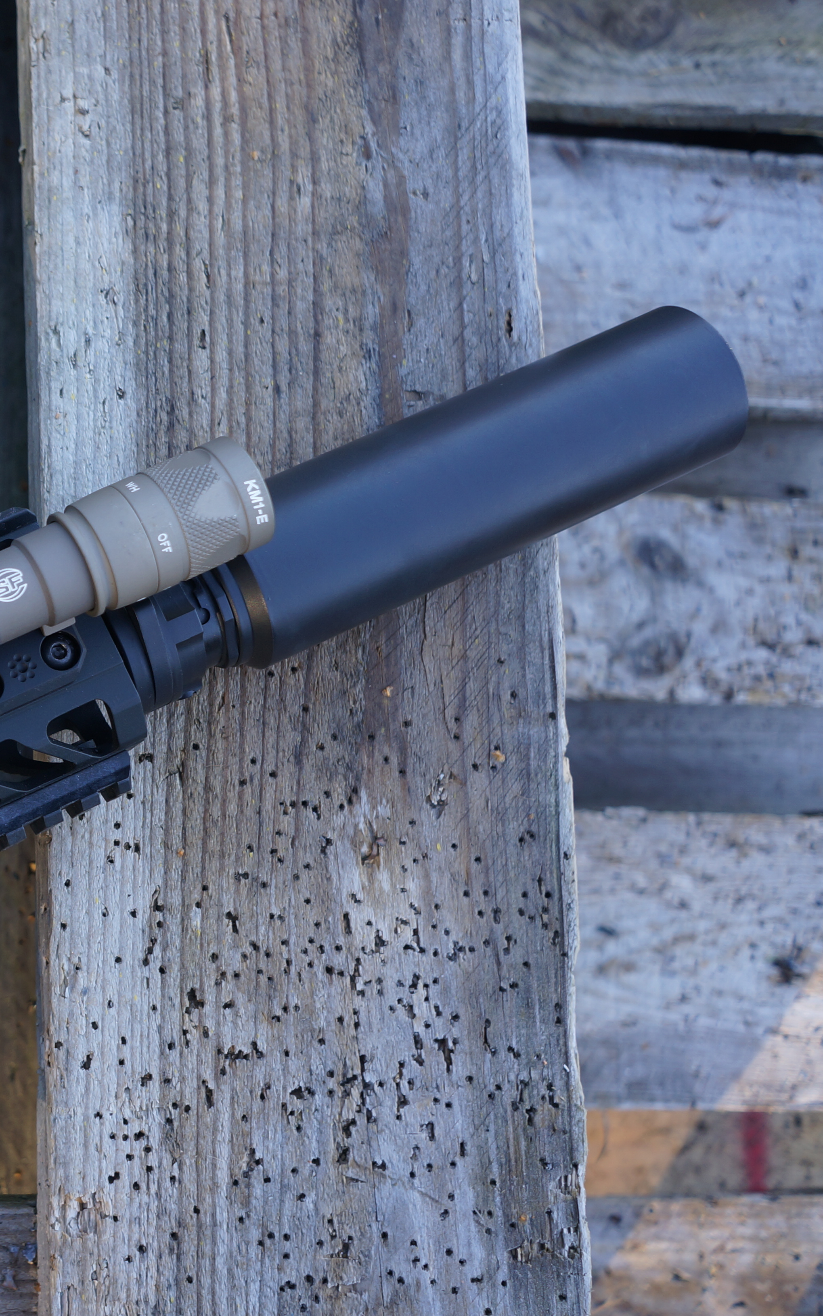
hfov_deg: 25.3
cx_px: -153
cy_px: 658
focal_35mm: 46
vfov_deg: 43.5
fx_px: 1651
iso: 100
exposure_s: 1/60
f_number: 4.5
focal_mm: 20
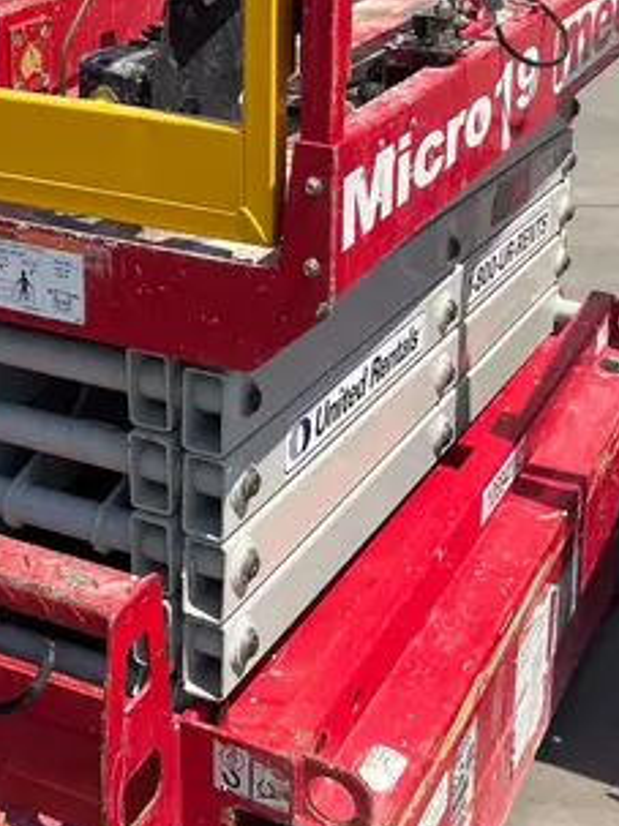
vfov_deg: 29.6
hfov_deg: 23.3
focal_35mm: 63
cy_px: 100
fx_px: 1503
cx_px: 281
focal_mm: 5.1
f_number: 1.6
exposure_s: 1/2688
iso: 50
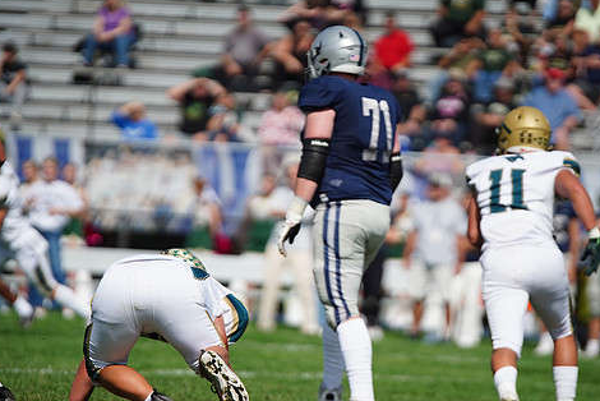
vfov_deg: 3.7
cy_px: 190
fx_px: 6170
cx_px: 320
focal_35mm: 370
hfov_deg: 5.6
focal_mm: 300
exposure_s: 1/8000
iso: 400
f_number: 2.8
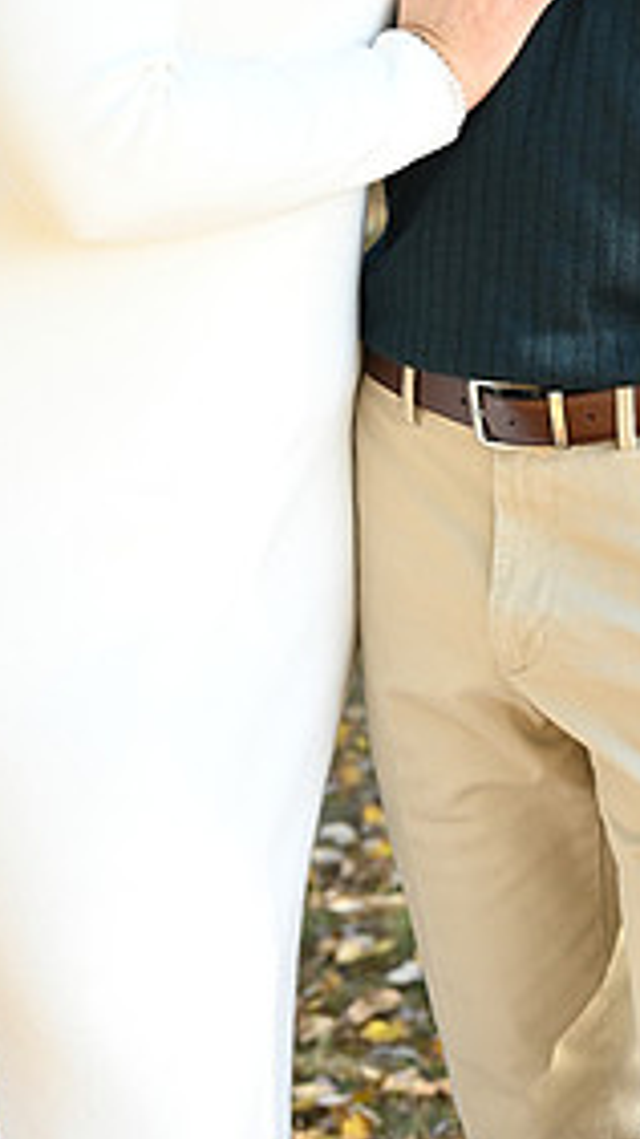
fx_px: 5553
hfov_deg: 6.6
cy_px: -8
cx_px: 403
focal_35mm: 184
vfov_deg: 11.6
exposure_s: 1/160
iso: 320
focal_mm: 85
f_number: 5.6
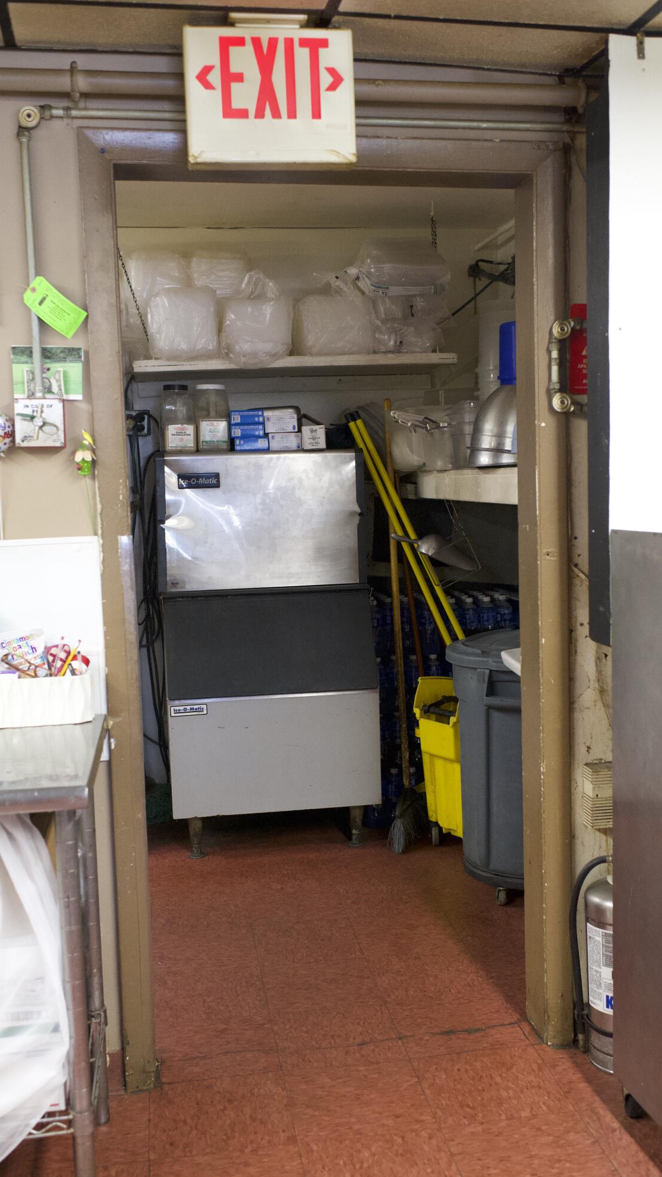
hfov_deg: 32.0
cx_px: 368
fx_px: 1154
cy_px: 589
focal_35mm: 37
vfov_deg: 54.0
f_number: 3.5
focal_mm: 35
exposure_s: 1/400
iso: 7200
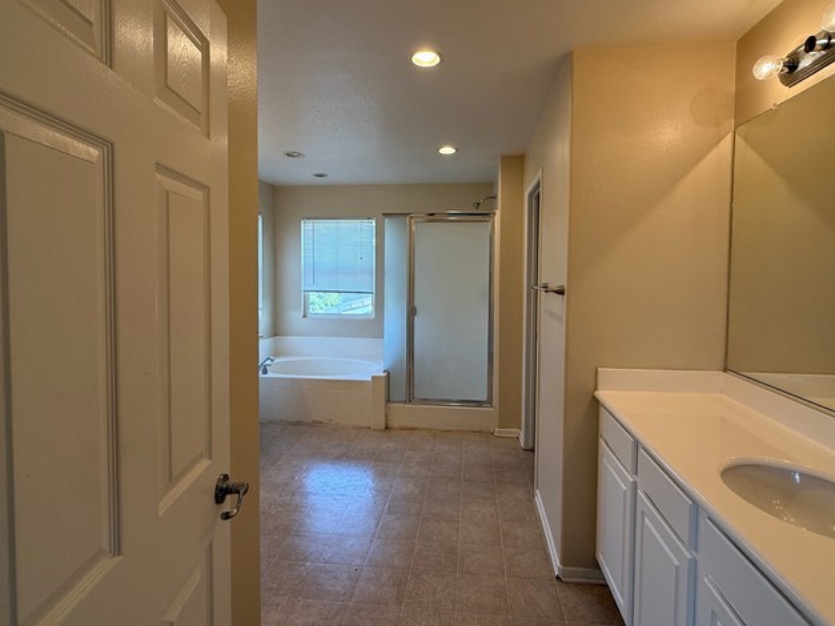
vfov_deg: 71.5
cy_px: 288
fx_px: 434
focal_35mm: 18
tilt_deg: -2.0
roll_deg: -0.3
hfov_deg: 87.7
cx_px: 430
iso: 125
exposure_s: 1/120
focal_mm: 2.22
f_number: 2.2
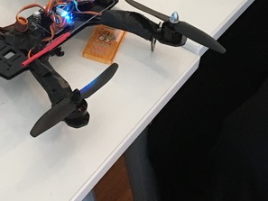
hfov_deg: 19.0
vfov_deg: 14.6
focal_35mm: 100
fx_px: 775
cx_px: -7
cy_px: 19
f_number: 2.2
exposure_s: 1/15
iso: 200
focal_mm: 4.15
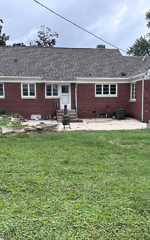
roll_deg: +0.8
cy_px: 120
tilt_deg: -4.3
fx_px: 222
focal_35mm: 34
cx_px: 82
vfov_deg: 56.7
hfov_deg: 37.2
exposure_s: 1/529
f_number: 1.78
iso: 80
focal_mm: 6.86
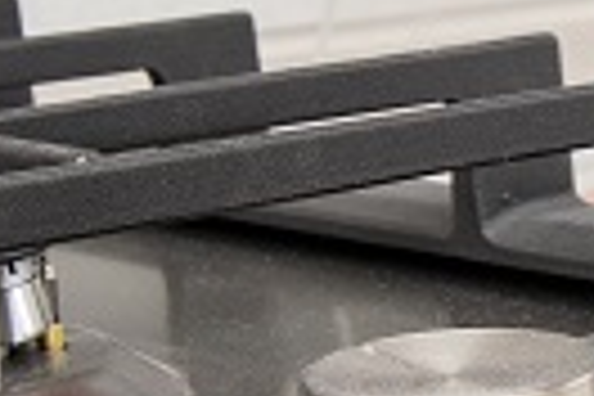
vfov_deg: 9.6
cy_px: 216
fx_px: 2359
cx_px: 450
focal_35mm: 143
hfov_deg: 14.3
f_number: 6.3
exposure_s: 1/60
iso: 320
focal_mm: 14
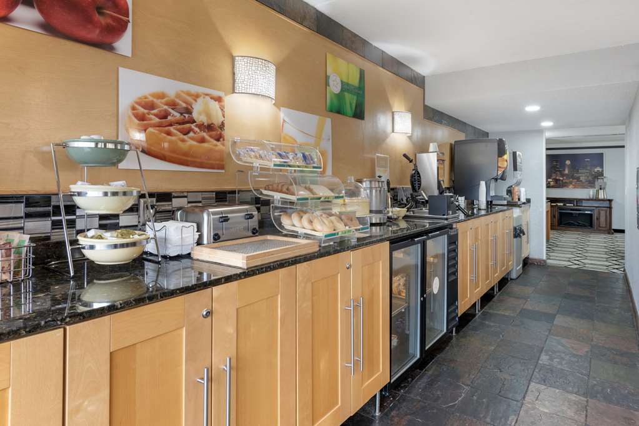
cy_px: 213
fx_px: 355
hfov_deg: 84.0
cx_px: 320
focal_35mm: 20
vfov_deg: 62.0
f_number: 11
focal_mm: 20
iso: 400
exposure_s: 1/13
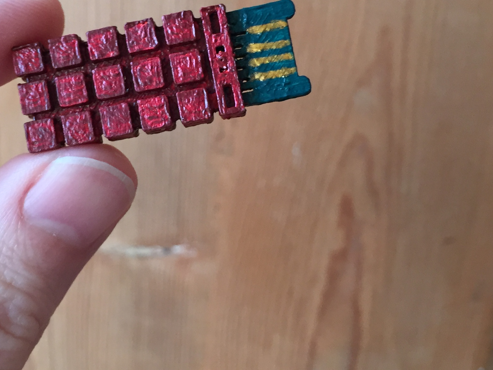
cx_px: 109
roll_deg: -1.1
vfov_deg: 24.7
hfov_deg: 32.0
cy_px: 117
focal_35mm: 59
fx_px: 840
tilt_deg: -25.6
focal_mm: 4.15
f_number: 2.2
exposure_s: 1/33
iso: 125
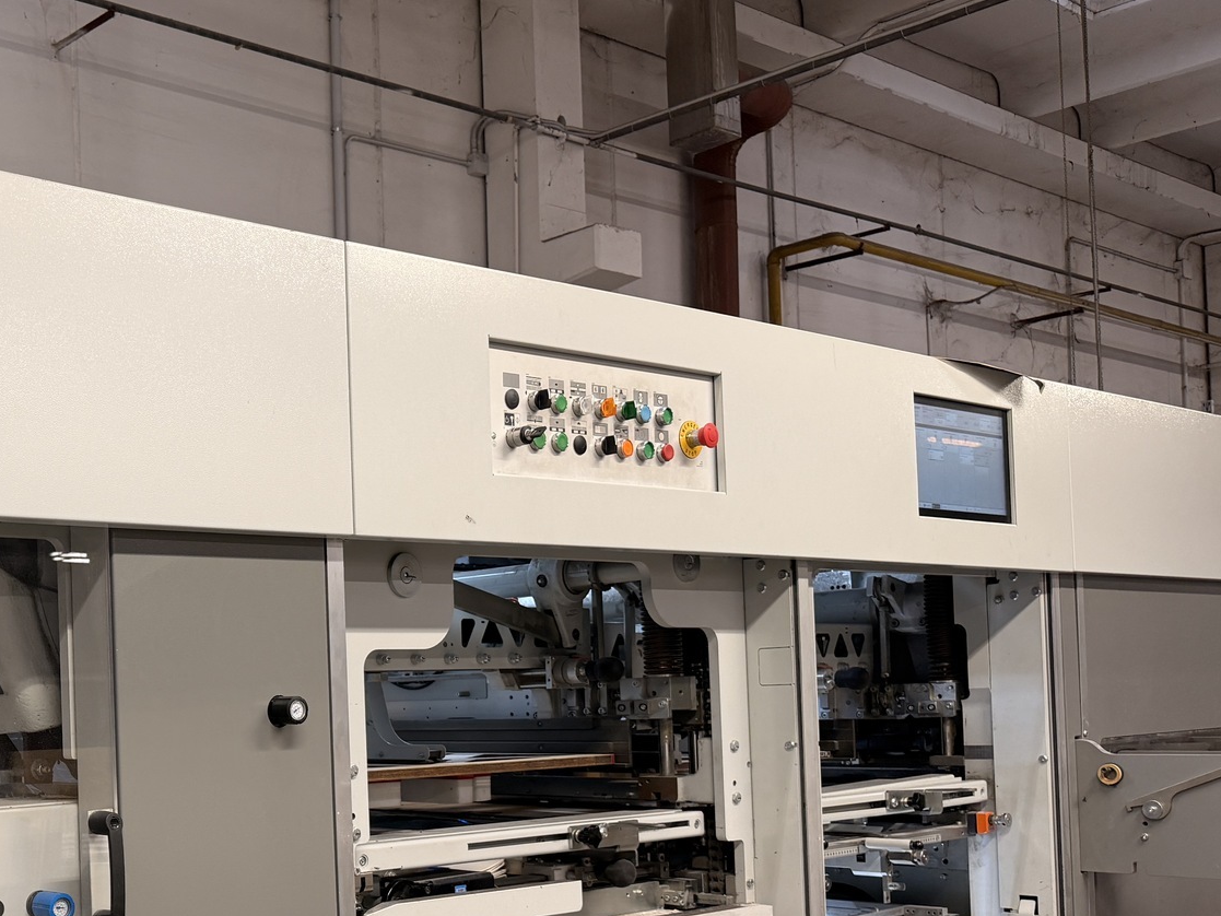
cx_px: 118
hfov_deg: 39.7
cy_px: 682
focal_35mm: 44
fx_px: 1552
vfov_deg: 32.3
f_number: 1.78
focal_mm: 6.76
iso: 100
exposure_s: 1/100
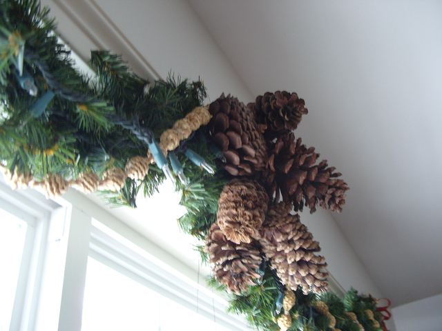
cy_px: 166
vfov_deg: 40.7
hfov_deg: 52.6
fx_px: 447
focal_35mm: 35
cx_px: 221
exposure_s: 1/15
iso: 200
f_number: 2.8
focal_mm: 7.8
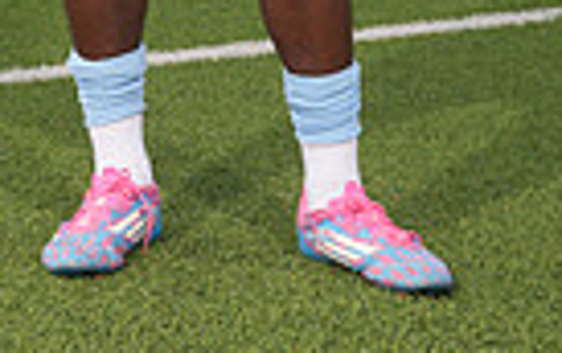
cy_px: -505
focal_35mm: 154
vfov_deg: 7.9
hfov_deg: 13.5
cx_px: 168
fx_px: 2362
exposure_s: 1/200
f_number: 8
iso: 100
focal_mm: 46
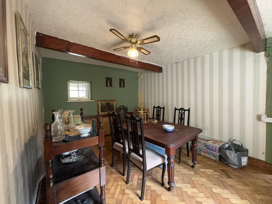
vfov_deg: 85.7
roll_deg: +0.1
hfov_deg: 102.1
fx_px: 110
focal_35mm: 14
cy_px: 102
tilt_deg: -1.8
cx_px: 136
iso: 500
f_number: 2.2
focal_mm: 2.22
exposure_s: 1/60
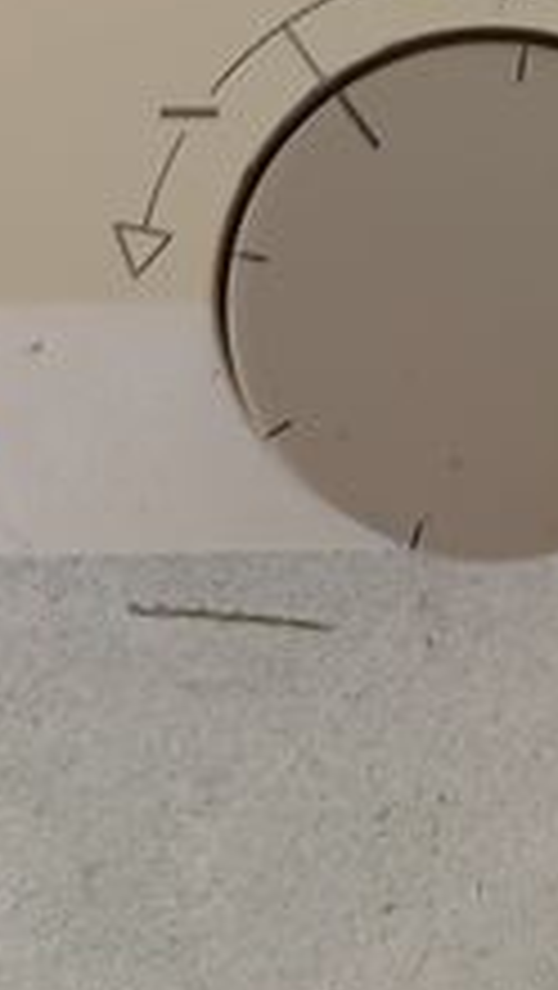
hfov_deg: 9.0
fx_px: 3388
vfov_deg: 16.1
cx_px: 986
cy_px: -104
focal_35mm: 129
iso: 25
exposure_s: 1/50
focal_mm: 3.98
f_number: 1.8
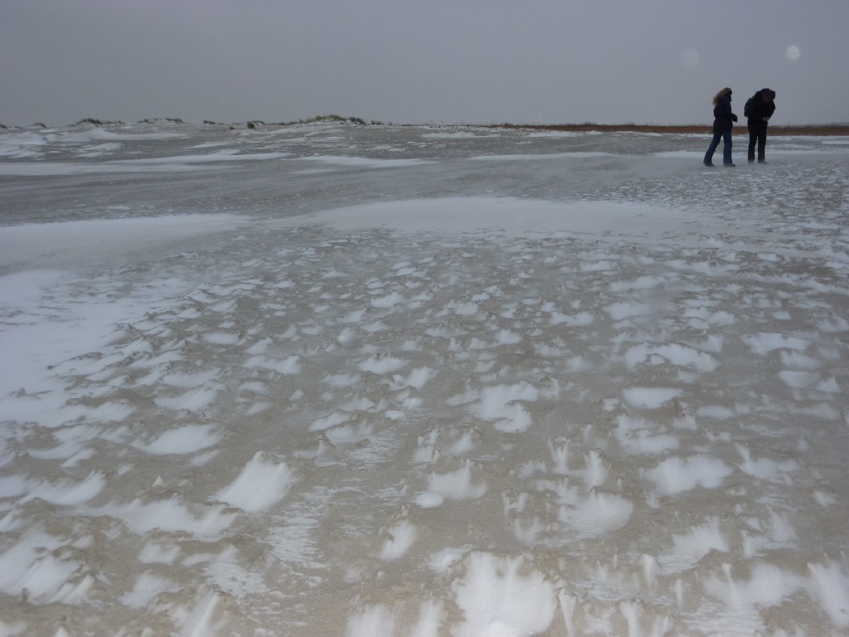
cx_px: 424
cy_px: 318
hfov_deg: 46.8
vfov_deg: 36.0
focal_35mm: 40
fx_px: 981
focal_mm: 6.5
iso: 100
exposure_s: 1/60
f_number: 3.6
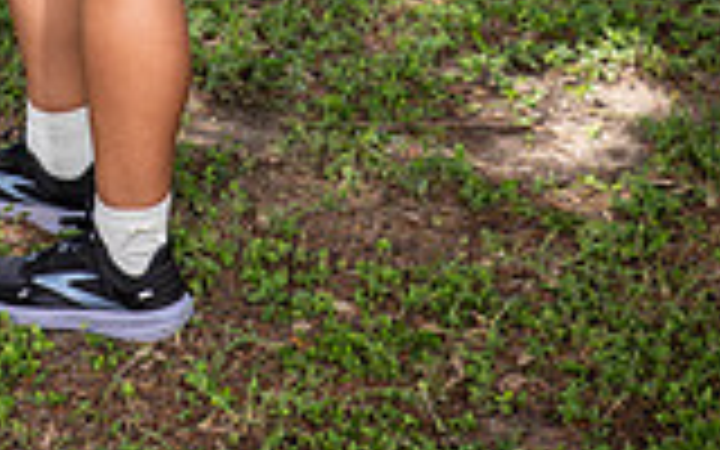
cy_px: -518
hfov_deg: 12.9
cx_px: 94
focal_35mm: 161
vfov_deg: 7.7
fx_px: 3159
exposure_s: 1/400
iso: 250
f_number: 6.3
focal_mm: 56
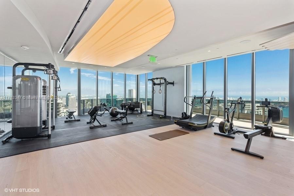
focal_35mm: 17
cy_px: 98
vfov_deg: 70.5
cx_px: 147
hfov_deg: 93.3
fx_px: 139
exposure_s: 1/30
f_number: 8
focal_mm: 17
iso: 200
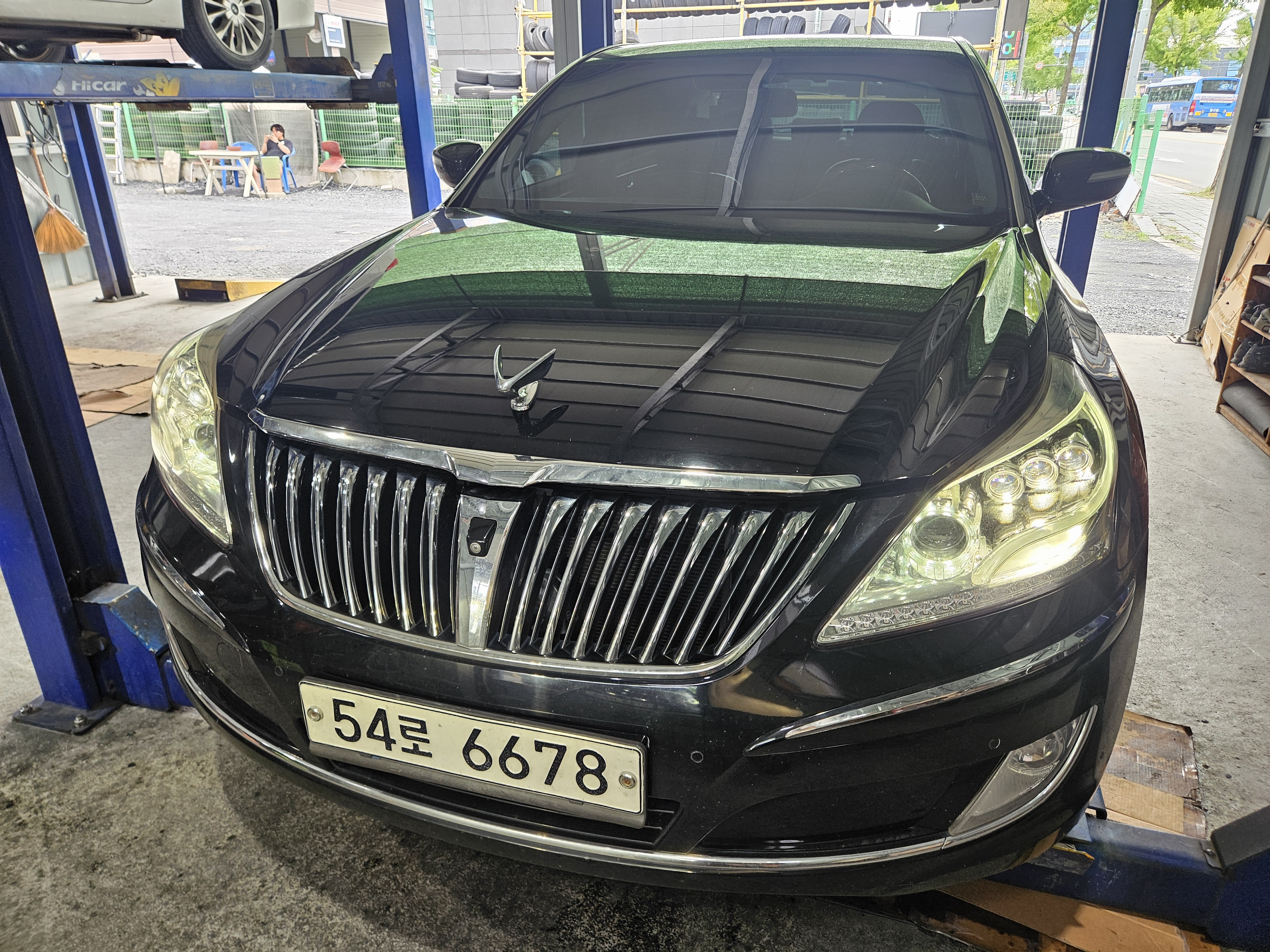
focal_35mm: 23
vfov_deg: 58.9
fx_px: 844
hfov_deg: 73.9
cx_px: 635
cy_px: 476
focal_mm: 5.4
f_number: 1.8
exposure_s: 1/61.3
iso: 50
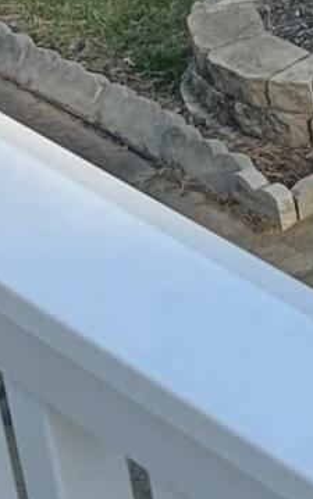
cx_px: 1169
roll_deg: +3.3
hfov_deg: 5.2
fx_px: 3133
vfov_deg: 9.0
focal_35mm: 230
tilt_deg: -20.8
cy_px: -135
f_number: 1.6
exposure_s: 1/407
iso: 50
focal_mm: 5.1
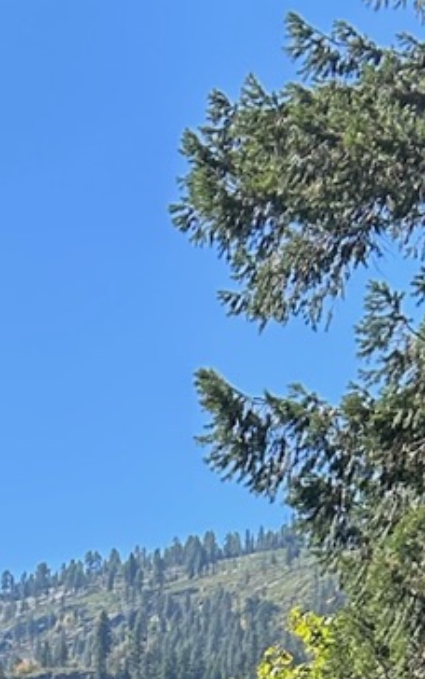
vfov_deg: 15.1
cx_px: -252
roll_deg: -0.6
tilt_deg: +7.0
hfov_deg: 10.4
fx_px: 2239
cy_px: 1207
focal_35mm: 121
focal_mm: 5.7
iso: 50
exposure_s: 1/1808
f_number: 1.5
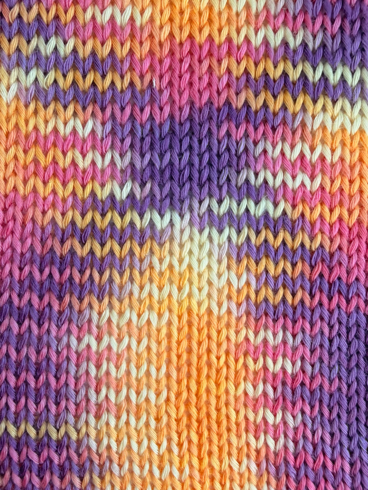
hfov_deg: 56.8
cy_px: 245
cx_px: 184
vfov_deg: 71.6
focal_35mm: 24
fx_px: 340
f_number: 2.2
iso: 40
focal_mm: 2.22
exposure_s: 1/131
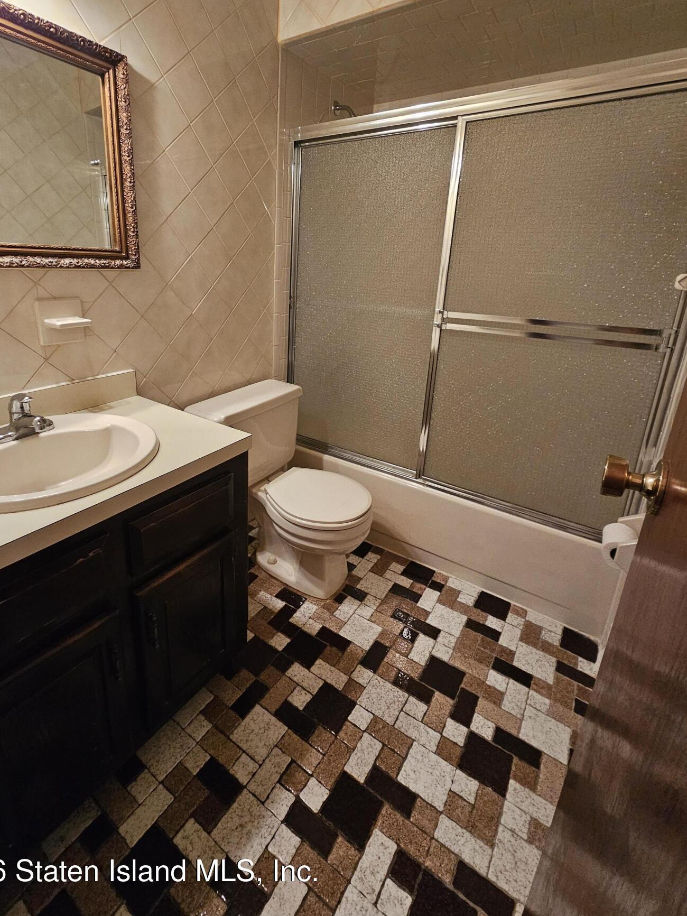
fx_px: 397
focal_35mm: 15
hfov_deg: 81.6
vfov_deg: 97.5
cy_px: 391
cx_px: 312
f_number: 2.2
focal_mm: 2.2
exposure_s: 1/30
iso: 500
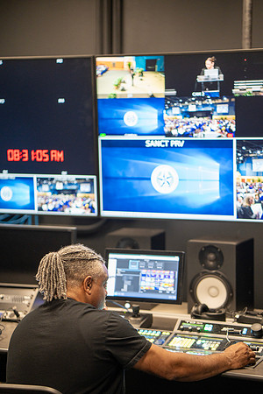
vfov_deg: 23.9
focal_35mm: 85
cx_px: 132
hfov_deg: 16.1
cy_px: 197
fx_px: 931
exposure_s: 1/125
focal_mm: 85
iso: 800
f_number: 1.8
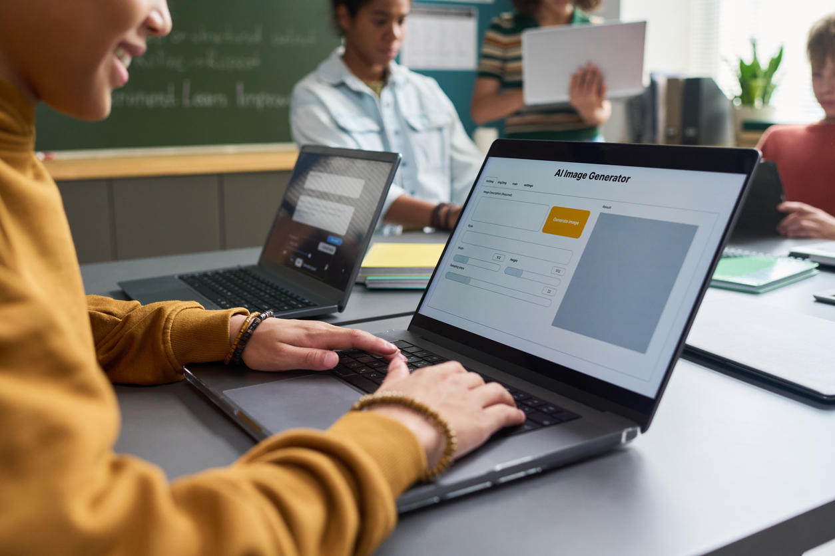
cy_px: 278
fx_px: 812
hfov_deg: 54.4
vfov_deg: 37.9
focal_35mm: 35
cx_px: 418
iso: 800
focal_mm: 35
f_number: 3.5
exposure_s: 1/200
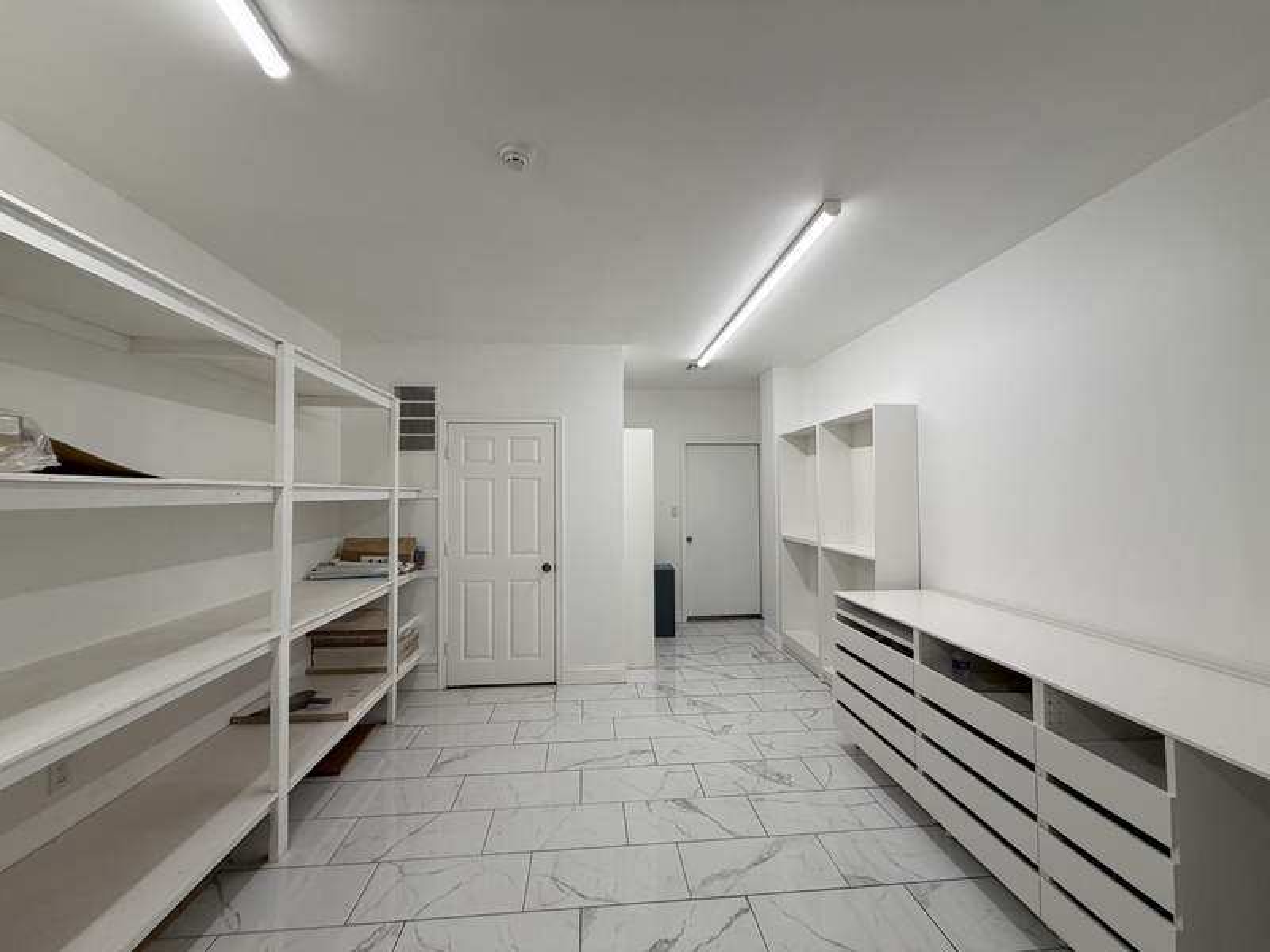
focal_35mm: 14
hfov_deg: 102.1
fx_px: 514
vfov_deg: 85.7
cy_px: 476
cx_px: 635
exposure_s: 1/120
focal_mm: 2.22
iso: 64
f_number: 2.2
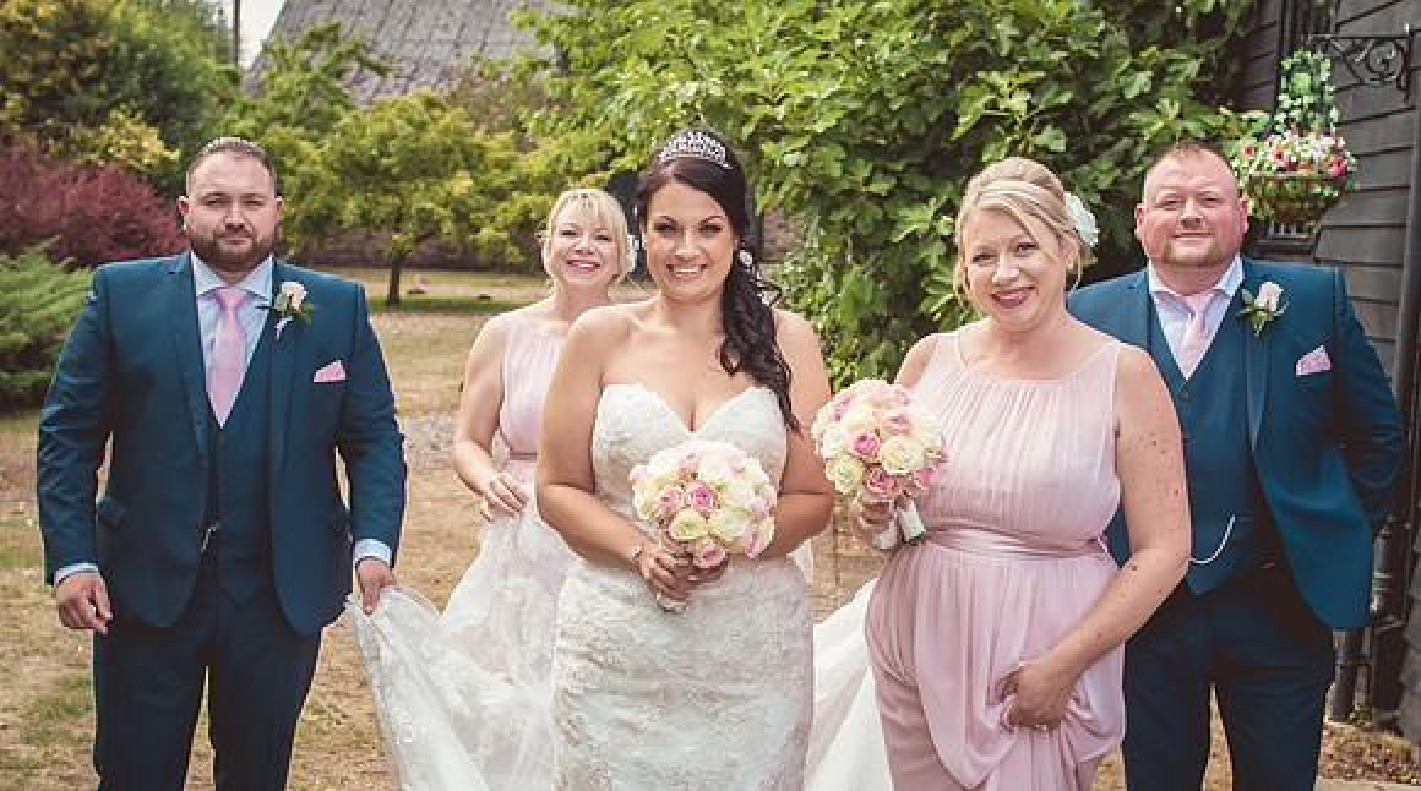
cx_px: 674
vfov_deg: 22.6
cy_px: 536
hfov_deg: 39.7
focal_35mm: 52
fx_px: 1967
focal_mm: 35
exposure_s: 1/250
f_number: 4
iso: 100
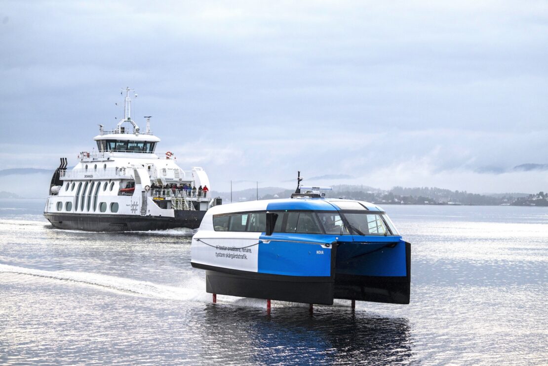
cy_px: 183
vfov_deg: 13.0
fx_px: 1598
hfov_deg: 19.5
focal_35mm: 105
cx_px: 274
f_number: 4.5
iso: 1250
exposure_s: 1/1250
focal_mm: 105
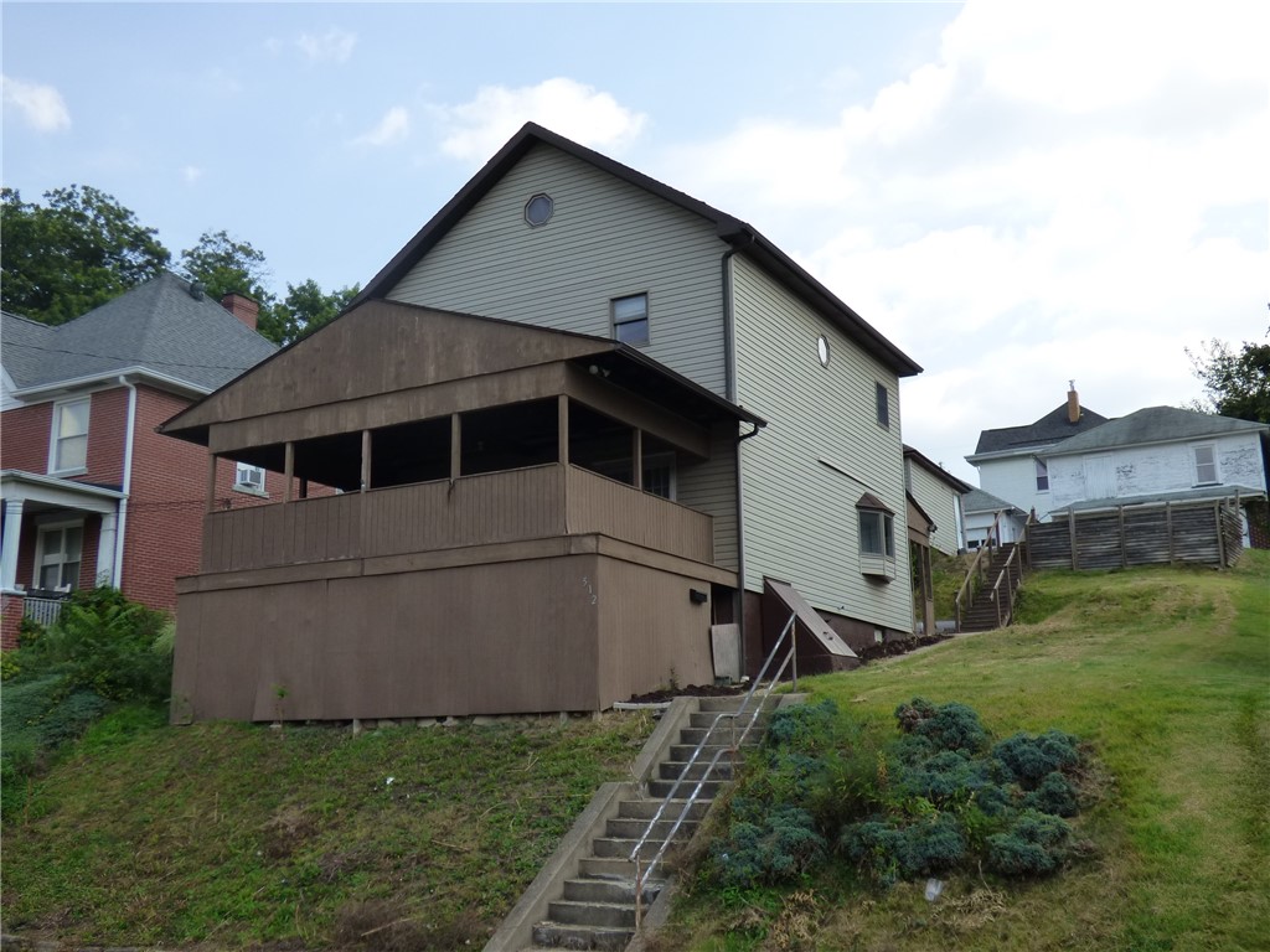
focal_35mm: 34
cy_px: 476
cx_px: 635
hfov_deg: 54.0
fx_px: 1247
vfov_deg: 41.8
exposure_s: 1/640
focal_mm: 5.97
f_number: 3.4
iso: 160
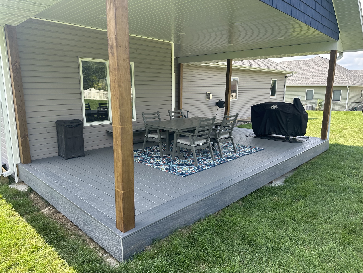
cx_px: 182
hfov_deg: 71.6
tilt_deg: -11.1
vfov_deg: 56.8
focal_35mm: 24
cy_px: 136
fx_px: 252
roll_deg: -0.2
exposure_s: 1/803
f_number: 1.78
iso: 80
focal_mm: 6.86
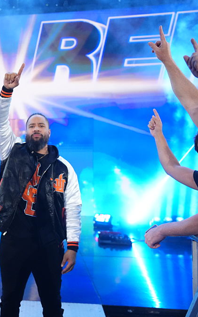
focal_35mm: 54
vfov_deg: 37.5
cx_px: -41
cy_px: 158
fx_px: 466
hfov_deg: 22.1
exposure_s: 1/1000
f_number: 2.8
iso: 6400
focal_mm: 35
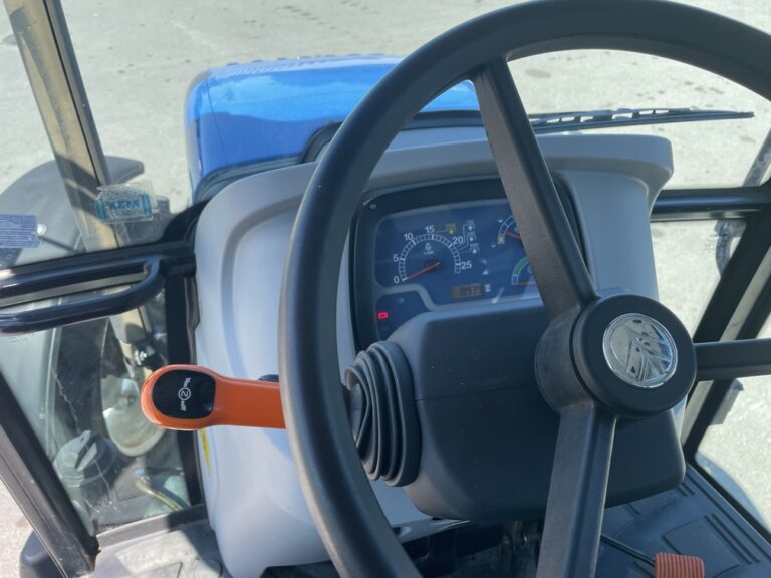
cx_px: 386
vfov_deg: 53.1
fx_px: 579
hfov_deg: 67.3
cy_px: 289
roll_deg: -0.2
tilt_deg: -37.3
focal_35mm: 26
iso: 32
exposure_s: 1/520
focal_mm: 4.2
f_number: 1.6
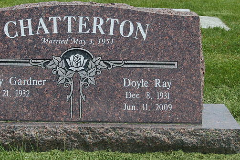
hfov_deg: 19.2
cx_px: 72
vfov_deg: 12.9
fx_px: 706
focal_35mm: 106
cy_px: 69
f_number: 8
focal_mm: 42
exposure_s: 1/250
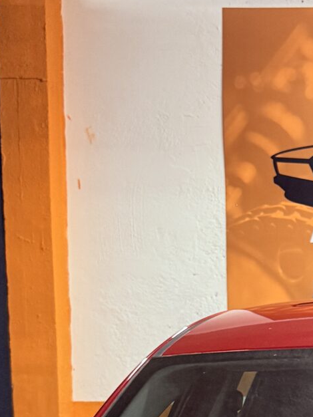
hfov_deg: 14.1
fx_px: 1182
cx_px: 472
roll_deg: -0.3
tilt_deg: -6.0
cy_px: 452
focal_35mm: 98
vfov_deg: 19.3
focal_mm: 6.76
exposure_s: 1/50
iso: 200
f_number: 1.78
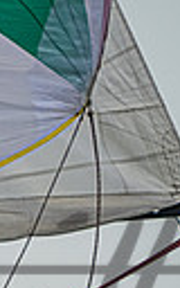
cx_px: -95
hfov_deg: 0.7
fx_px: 15541
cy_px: 356
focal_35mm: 1980
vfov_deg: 1.1
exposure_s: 1/2500
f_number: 8
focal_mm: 400
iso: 400
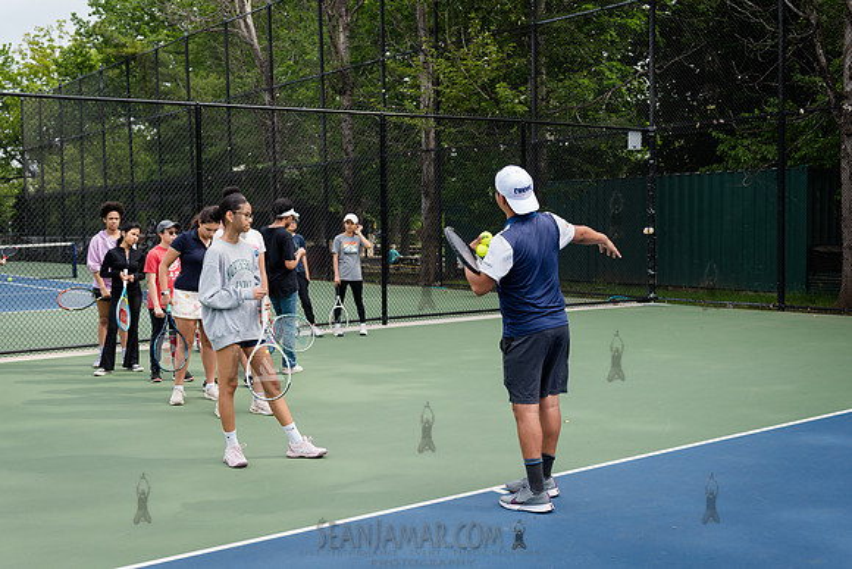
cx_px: 446
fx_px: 1027
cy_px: 283
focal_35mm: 43
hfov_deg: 45.0
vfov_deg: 30.9
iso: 200
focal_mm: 40
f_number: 4
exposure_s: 1/640
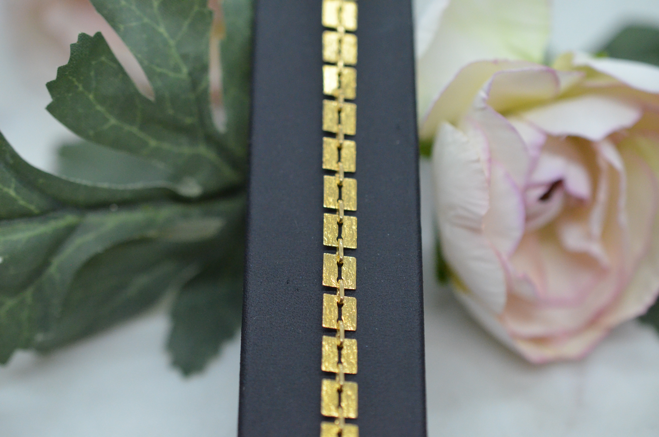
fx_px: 1096
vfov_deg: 22.5
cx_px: 330
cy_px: 218
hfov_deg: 33.5
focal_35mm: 60
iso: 3200
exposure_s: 1/2500
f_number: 4
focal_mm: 40
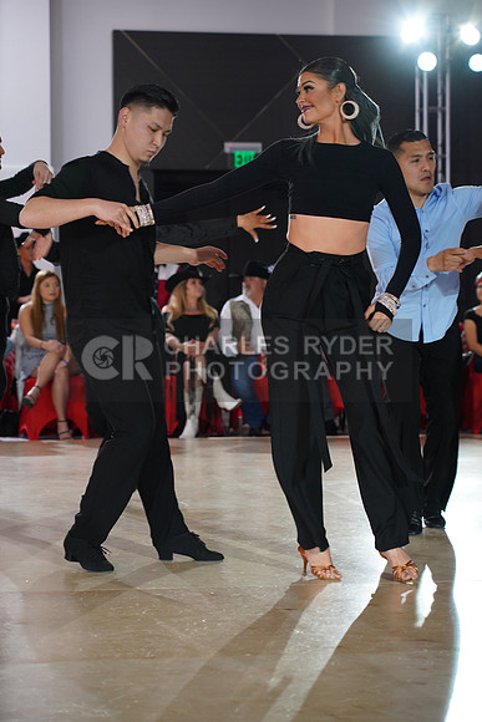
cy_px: 361
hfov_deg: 13.0
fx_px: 2107
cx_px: 241
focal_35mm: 105
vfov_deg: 19.5
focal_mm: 105
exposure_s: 1/200
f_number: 5
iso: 1250
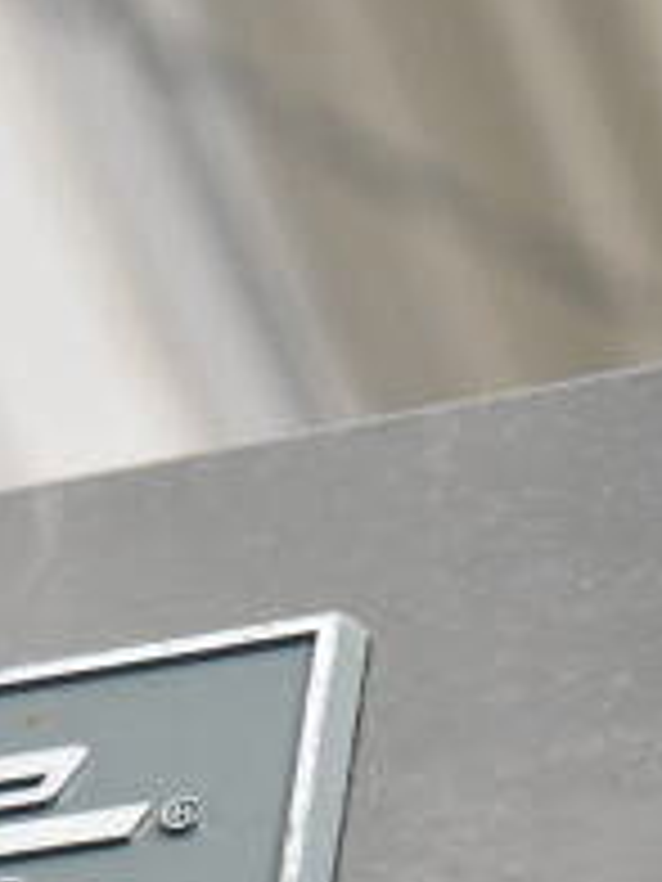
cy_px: 898
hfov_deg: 5.9
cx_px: -653
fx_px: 6311
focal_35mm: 248
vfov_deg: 8.0
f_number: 5.6
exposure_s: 1/100
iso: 4000
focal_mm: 55
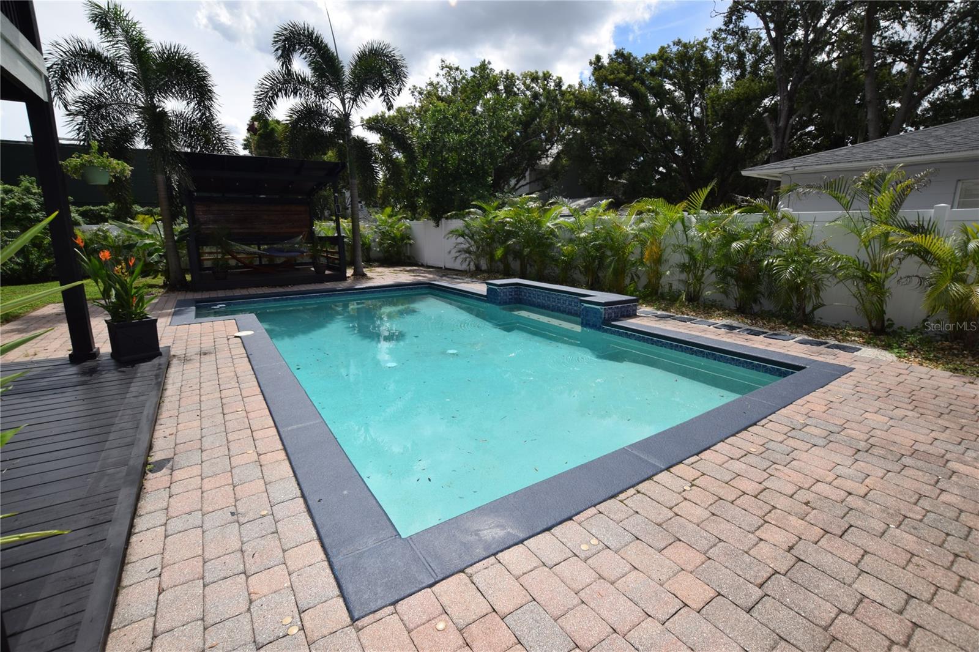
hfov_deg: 100.4
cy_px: 326
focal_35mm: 15
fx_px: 408
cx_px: 490
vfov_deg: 77.3
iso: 100
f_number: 10
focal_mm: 10
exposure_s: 1/200
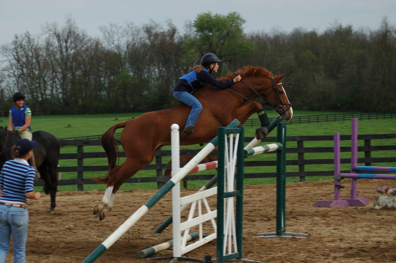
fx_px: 1154
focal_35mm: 105
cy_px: 132
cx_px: 198
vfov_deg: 13.0
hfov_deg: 19.5
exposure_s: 1/250
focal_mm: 70
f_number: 5
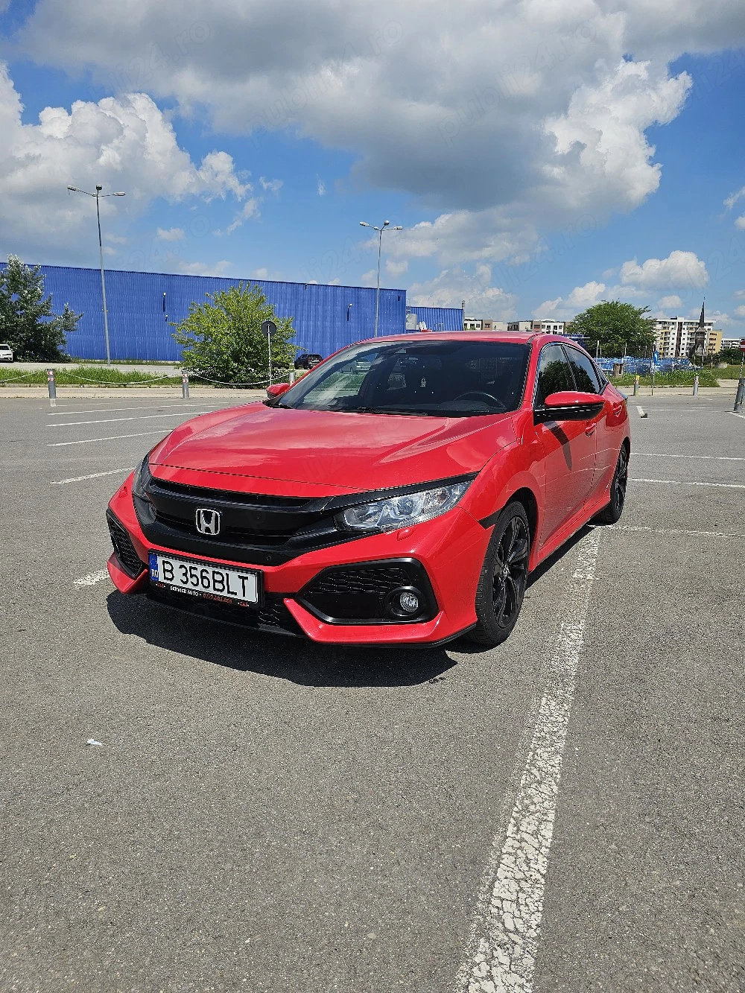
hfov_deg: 58.9
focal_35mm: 23
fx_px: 660
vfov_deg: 73.9
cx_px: 372
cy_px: 496
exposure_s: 1/1667
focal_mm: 6.3
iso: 10
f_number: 1.7
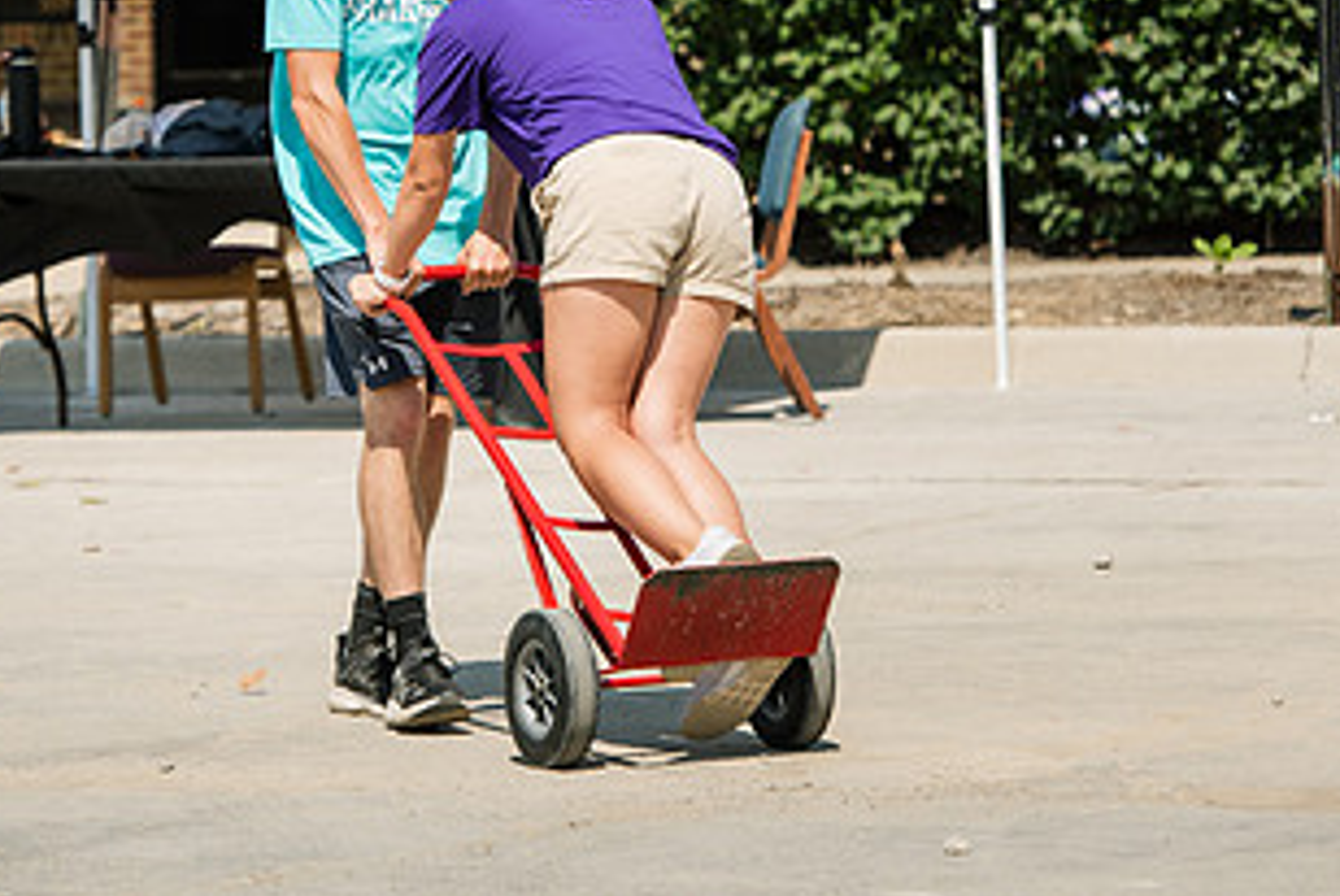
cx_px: 535
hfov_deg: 8.1
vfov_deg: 5.4
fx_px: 9463
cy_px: 63
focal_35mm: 254
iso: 64
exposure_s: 1/640
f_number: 4.5
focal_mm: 135
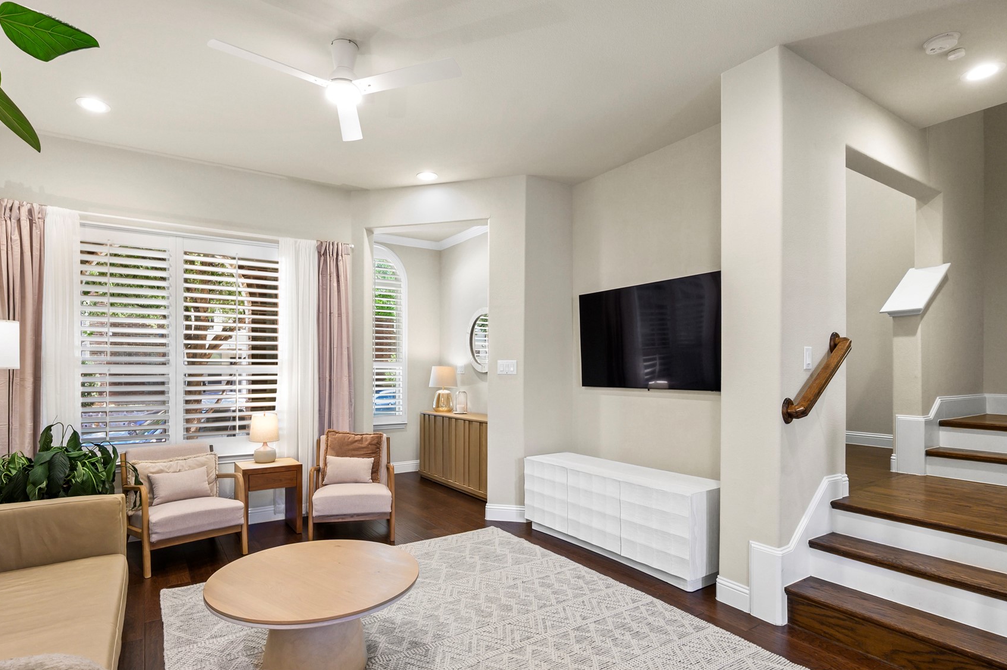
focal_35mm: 18
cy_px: 373
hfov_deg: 89.8
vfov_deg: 67.1
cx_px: 461
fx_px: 503
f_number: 8
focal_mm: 14
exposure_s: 1/8
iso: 1250
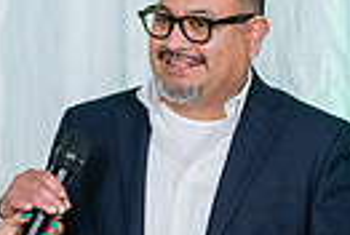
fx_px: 3225
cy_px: 250
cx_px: 150
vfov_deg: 4.2
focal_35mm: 331
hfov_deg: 6.2
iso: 1600
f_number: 2.8
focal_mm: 75
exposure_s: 1/250
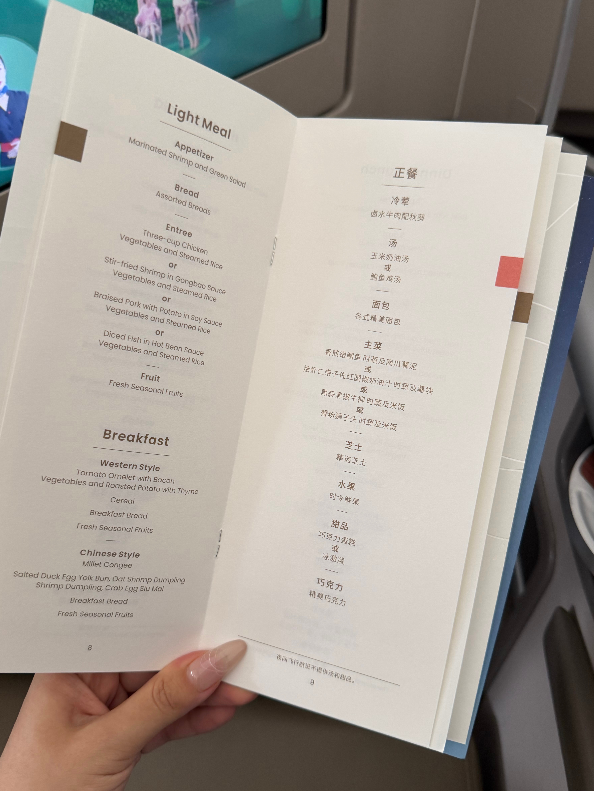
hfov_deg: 48.2
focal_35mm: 29
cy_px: 395
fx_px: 664
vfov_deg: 61.7
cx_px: 292
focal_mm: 6.76
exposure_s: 1/54
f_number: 1.78
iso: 200
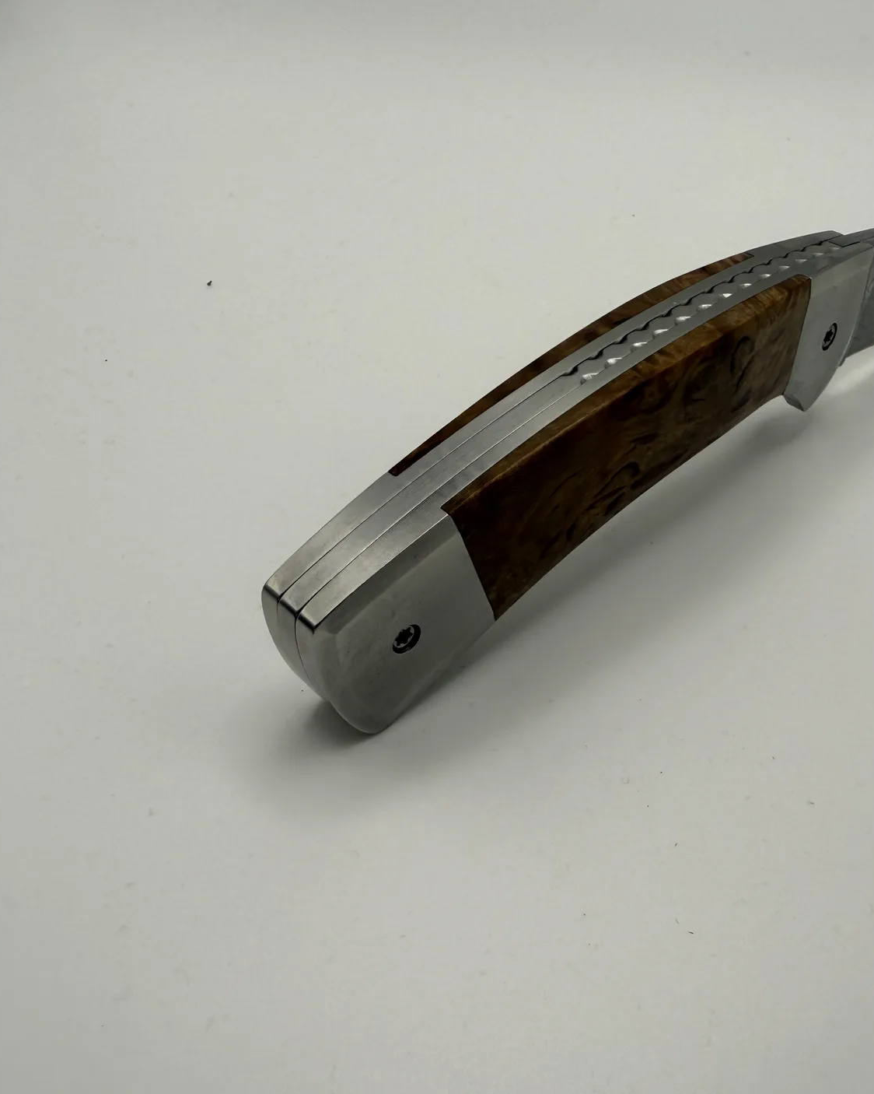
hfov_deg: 44.4
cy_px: 535
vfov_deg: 55.7
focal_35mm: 32
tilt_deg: -41.8
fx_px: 1035
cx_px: 649
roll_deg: -1.2
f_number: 2.2
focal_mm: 2.22
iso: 40
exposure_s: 1/865
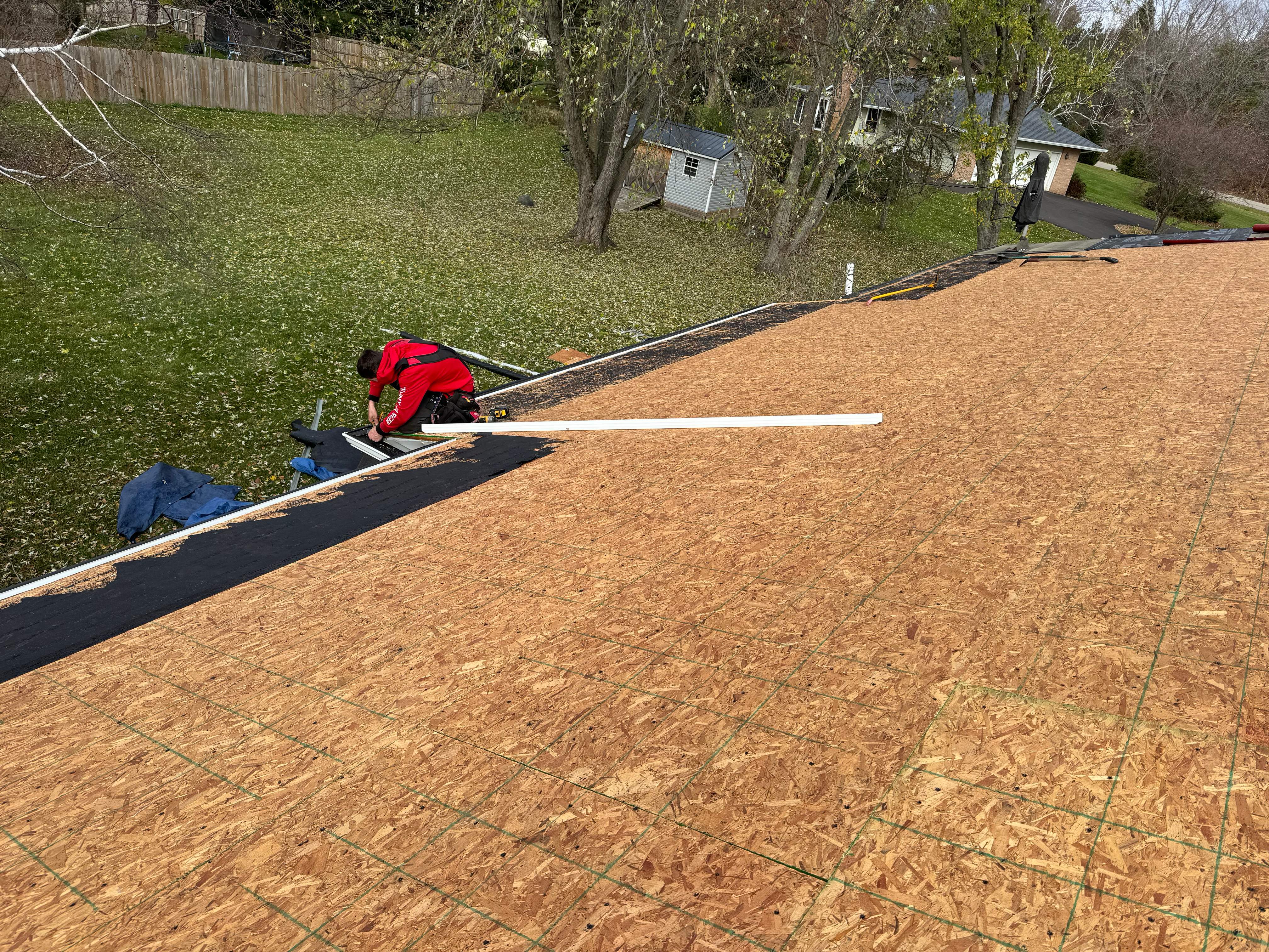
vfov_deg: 56.8
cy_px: 476
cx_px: 634
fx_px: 880
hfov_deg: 71.6
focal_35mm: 24
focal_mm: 6.86
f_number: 1.78
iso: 80
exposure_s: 1/1923
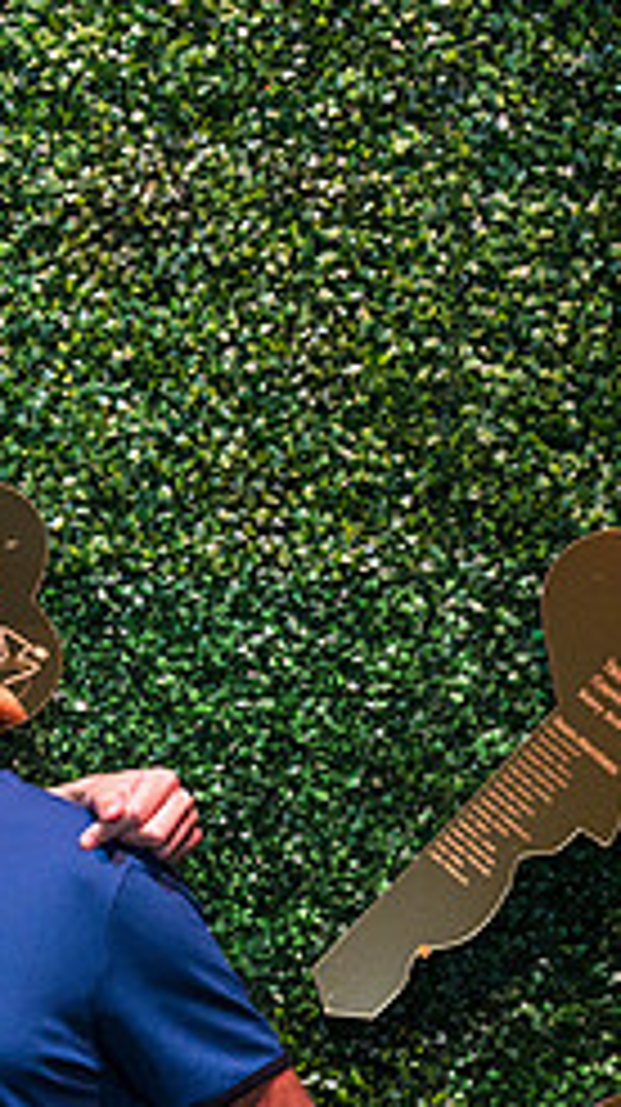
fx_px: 3256
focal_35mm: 111
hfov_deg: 10.2
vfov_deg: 19.2
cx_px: -522
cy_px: 842
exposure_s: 1/160
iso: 3200
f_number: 5.6
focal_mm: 45
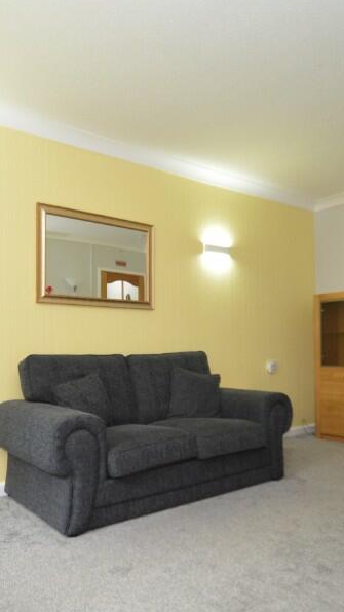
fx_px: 438
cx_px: 164
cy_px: 324
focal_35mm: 27
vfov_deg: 69.8
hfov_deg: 42.9
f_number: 4
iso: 1000
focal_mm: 10
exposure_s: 1/60
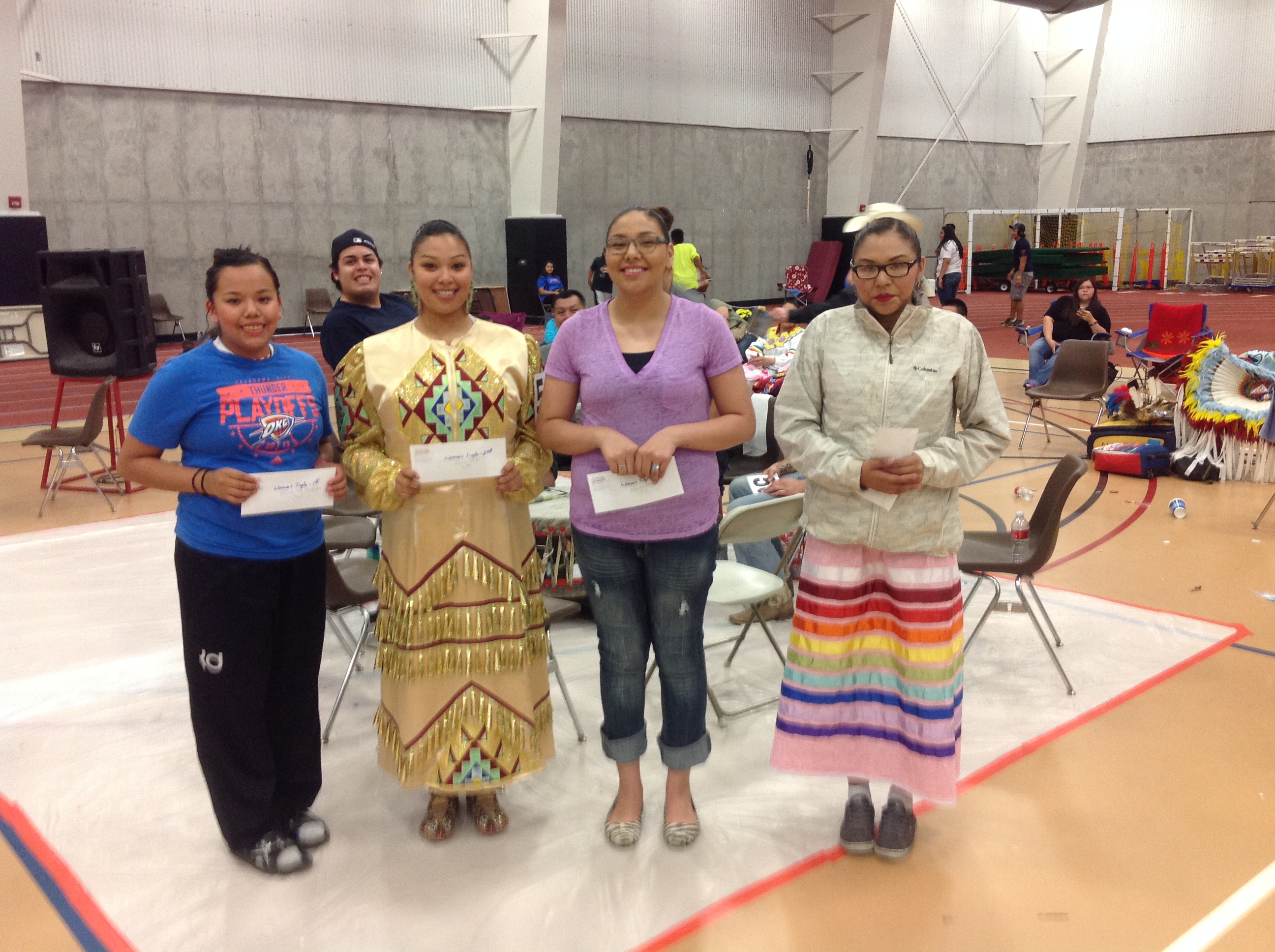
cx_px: 638
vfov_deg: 40.6
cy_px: 476
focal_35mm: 35
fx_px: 1287
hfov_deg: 52.7
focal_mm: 4.28
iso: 125
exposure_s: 1/15
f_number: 2.4
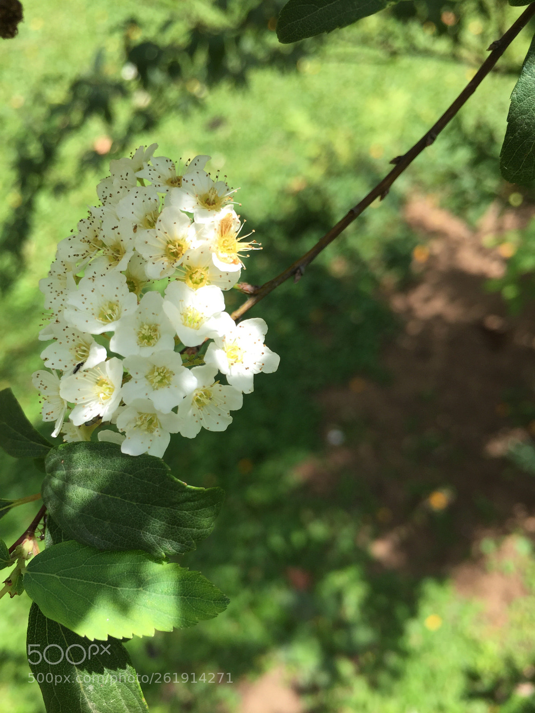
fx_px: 598
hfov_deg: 48.2
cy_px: 356
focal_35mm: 29
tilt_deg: -51.2
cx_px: 268
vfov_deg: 61.7
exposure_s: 1/879
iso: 32
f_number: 2.2
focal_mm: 4.15
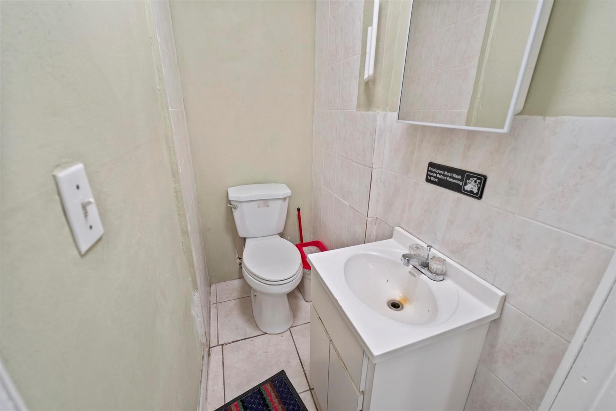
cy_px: 206
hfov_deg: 100.4
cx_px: 308
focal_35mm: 15
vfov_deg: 77.3
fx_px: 257
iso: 125
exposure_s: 1/13
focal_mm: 10
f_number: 2.8
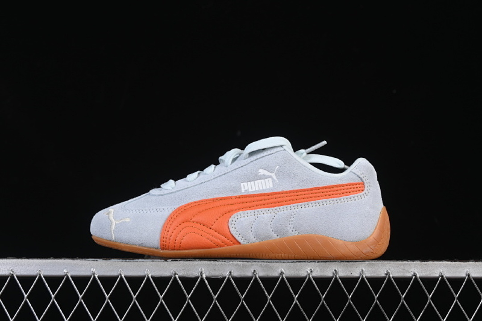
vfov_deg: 18.2
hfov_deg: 27.0
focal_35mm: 75
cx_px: 241
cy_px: 160
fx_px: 1004
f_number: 8
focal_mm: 50
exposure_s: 1/80
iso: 160
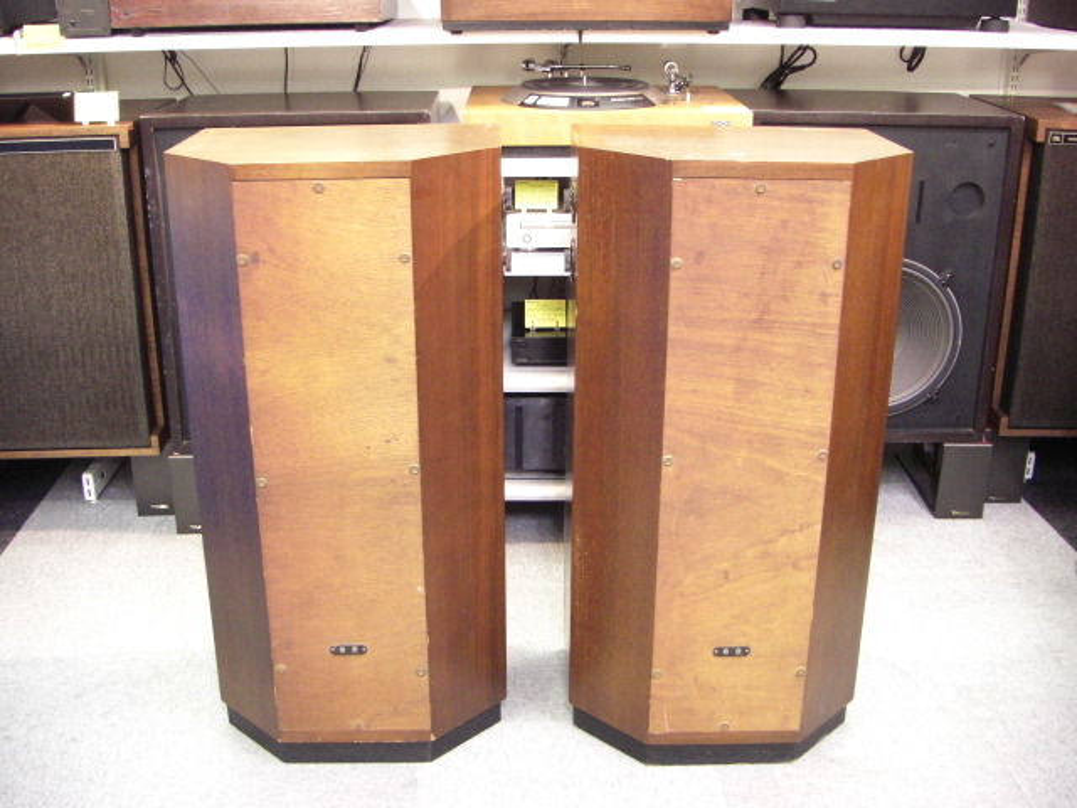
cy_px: 404
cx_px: 538
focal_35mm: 38
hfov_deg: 49.0
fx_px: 1182
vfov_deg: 37.7
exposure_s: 1/8
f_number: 3.4
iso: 400
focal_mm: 6.3
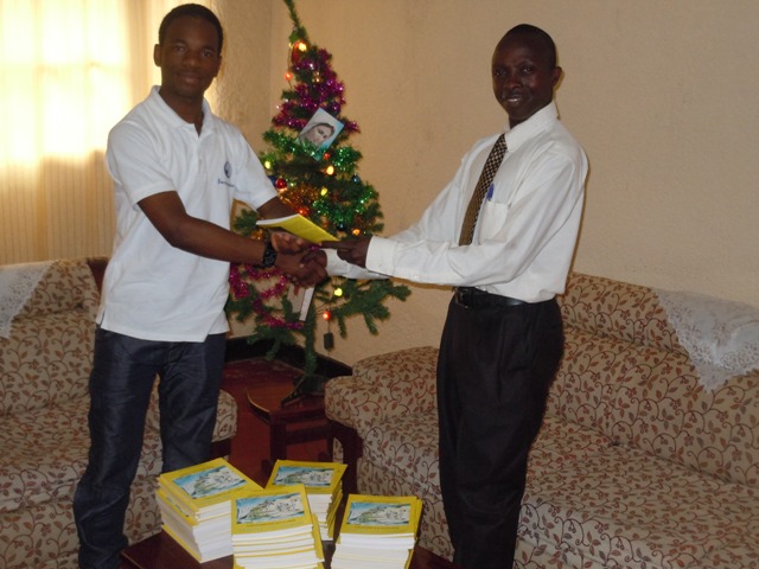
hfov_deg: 42.1
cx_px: 380
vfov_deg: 32.2
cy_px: 284
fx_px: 987
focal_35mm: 45
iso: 400
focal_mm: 8.1
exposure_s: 1/30
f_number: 4.6
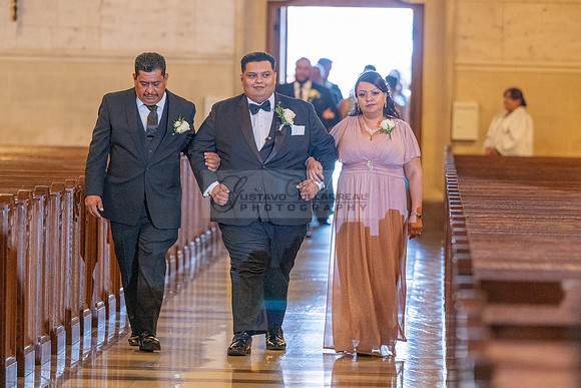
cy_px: 171
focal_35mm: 245
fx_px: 3958
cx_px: 313
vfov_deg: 5.6
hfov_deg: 8.4
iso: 1600
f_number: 3.5
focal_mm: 200
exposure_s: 1/200
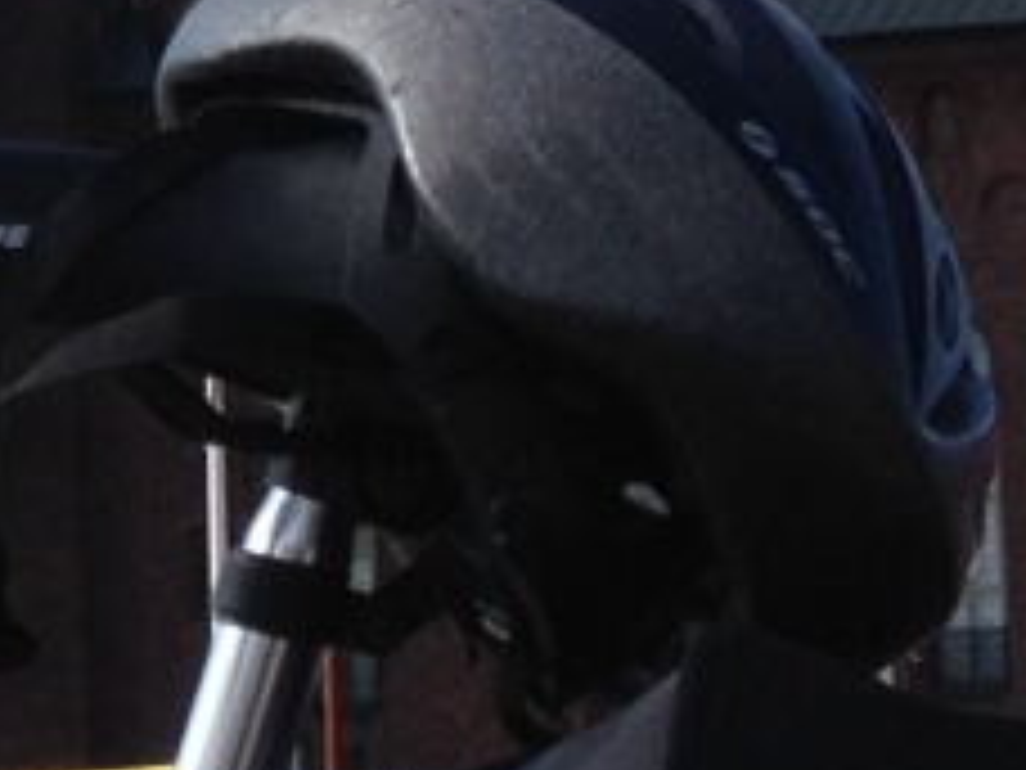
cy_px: 99
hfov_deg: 7.6
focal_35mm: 250
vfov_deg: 5.9
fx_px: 7410
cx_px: -914
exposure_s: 1/1905
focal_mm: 4.28
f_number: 2.4
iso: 64
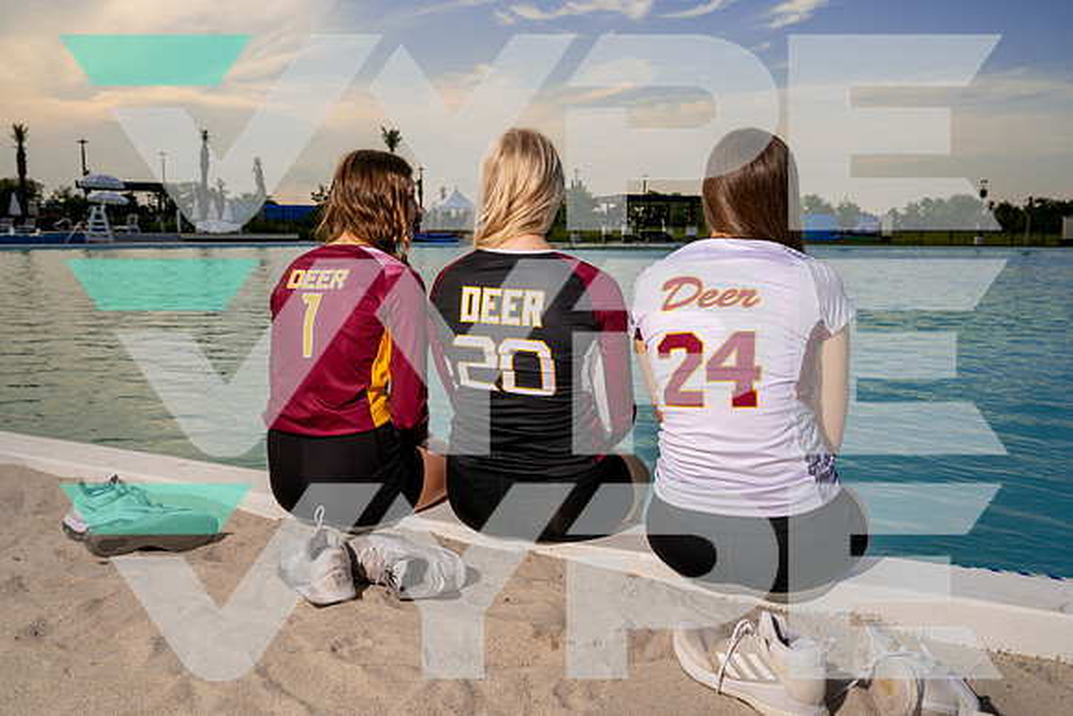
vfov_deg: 42.3
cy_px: 358
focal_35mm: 31
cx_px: 536
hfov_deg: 60.3
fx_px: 924
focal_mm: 31
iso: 100
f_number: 9
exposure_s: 1/320
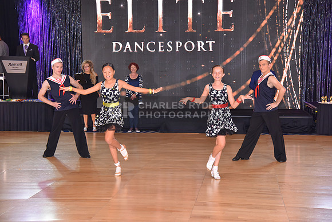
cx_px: 166
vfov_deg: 20.6
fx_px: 609
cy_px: 111
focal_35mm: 66
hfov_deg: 30.5
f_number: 4.5
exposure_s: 1/250
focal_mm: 66
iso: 1600
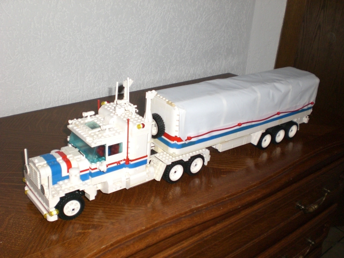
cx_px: 172
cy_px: 129
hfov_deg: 49.0
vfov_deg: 37.7
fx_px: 378
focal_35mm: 38
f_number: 3.1
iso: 200
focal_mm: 6.3
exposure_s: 1/60
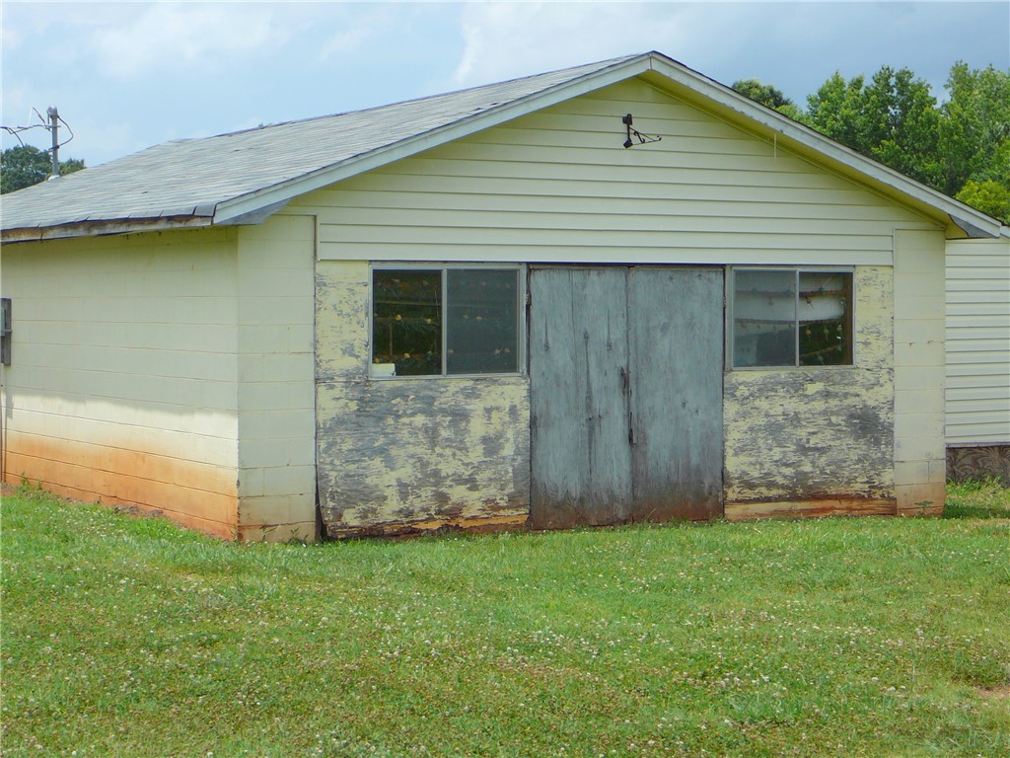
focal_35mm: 71
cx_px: 505
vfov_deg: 20.7
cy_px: 379
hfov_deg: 27.4
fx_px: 2072
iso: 80
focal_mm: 10.5
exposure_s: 1/800
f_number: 3.7
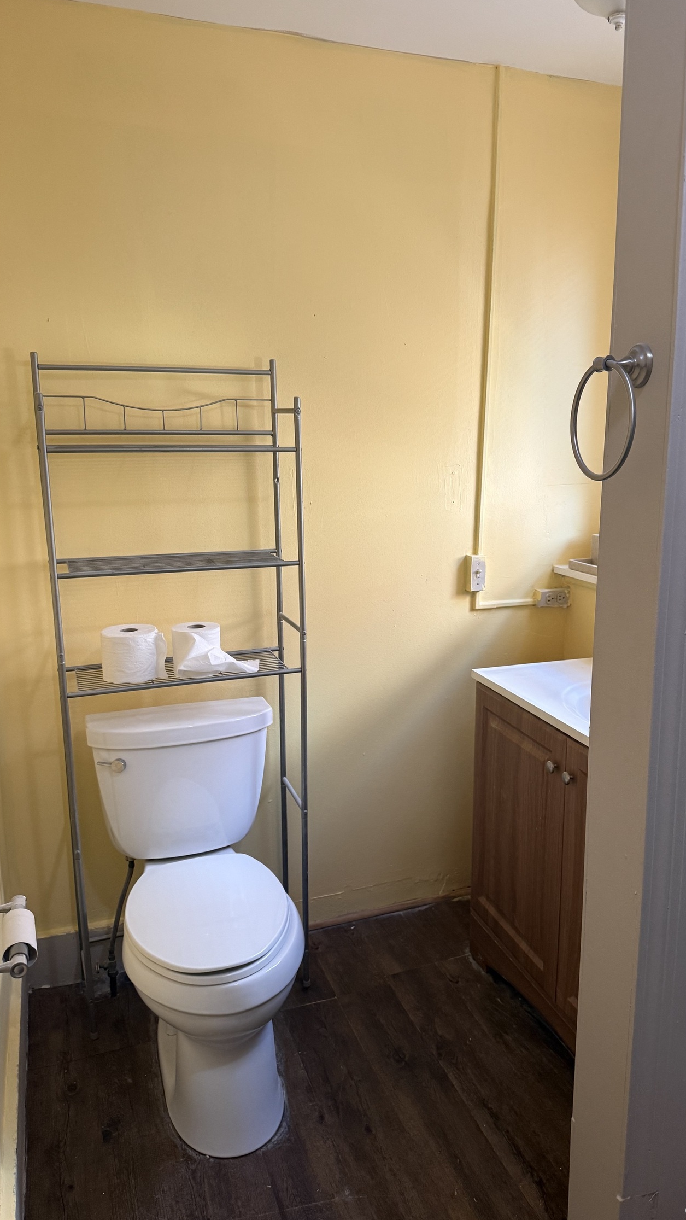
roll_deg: -0.8
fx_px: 873
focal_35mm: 27
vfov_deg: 69.9
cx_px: 403
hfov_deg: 42.7
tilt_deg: -10.9
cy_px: 610
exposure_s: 1/59
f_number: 1.78
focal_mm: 6.76
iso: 250
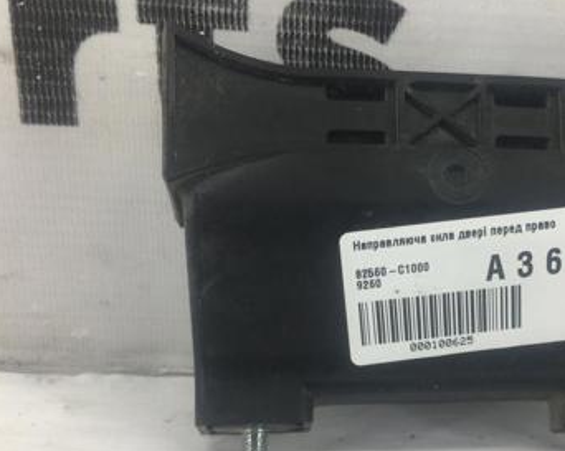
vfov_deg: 28.5
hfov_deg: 35.0
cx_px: 388
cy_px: 286
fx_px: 885
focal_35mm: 53
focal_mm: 4.15
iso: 32
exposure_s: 1/50
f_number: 2.2
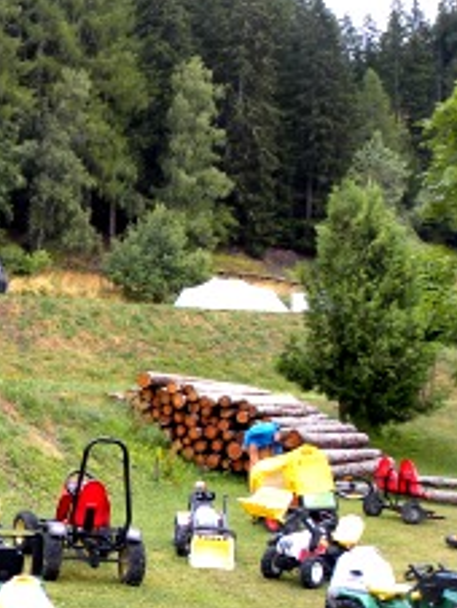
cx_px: -40
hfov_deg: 28.7
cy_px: 369
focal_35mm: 46
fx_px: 808
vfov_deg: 41.0
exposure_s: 1/85.6
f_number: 3.5
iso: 64
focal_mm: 4.6
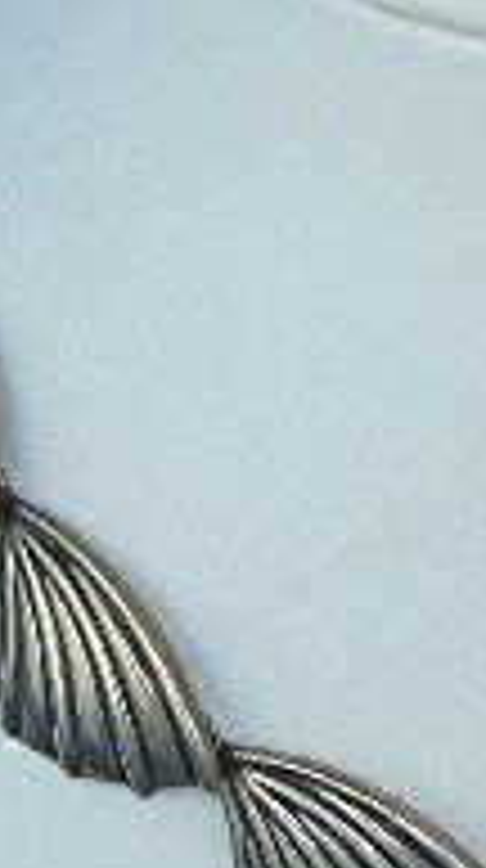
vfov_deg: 15.2
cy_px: 499
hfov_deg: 8.4
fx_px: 3243
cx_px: 634
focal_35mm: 141
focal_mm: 7.1
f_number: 3.7
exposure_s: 1/30.3
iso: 173
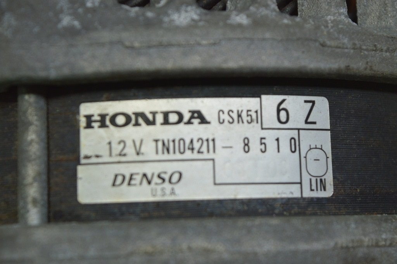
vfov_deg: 16.5
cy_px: 132
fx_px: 909
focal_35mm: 82
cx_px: 198
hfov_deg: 24.6
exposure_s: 1/60
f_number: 5.6
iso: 400
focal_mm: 55
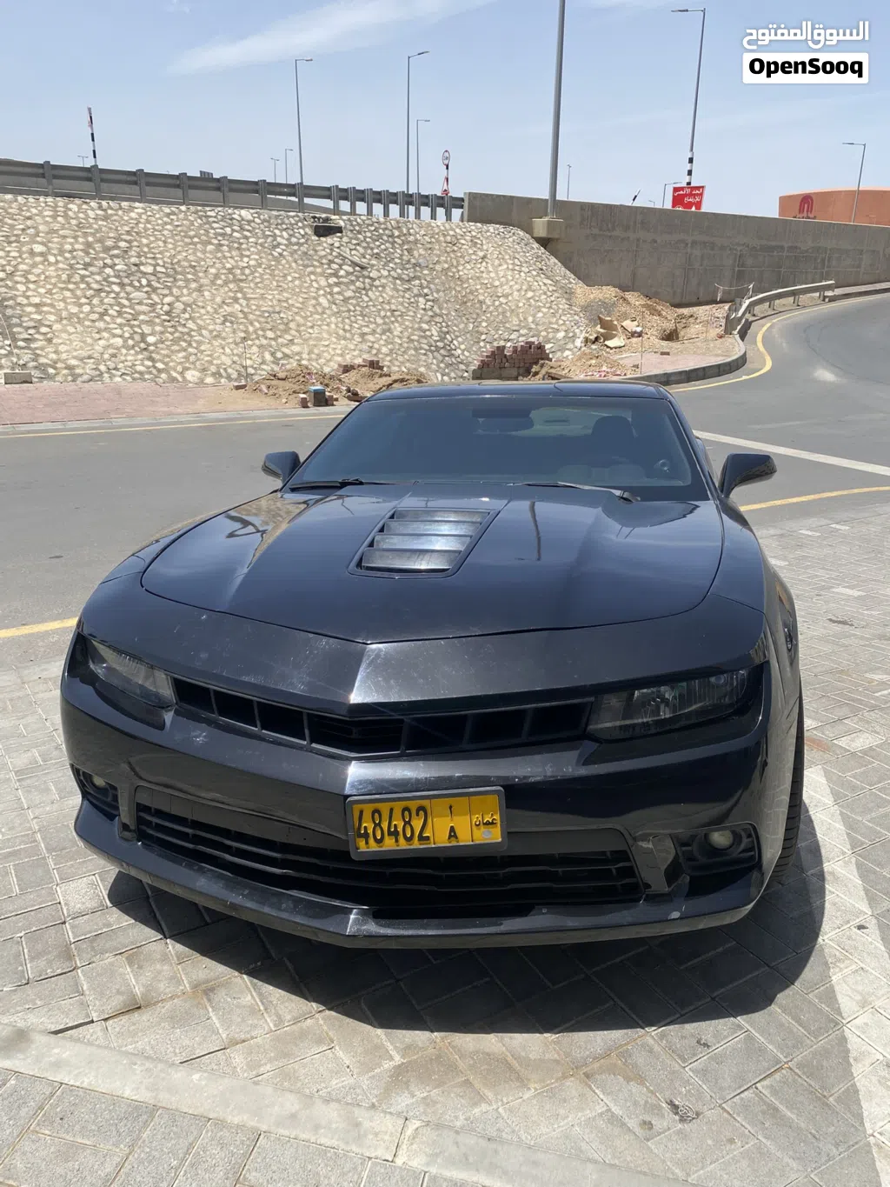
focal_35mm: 26
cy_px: 594
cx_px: 445
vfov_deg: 67.3
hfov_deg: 53.1
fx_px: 891
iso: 32
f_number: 1.8
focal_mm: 4.25
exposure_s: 1/2817
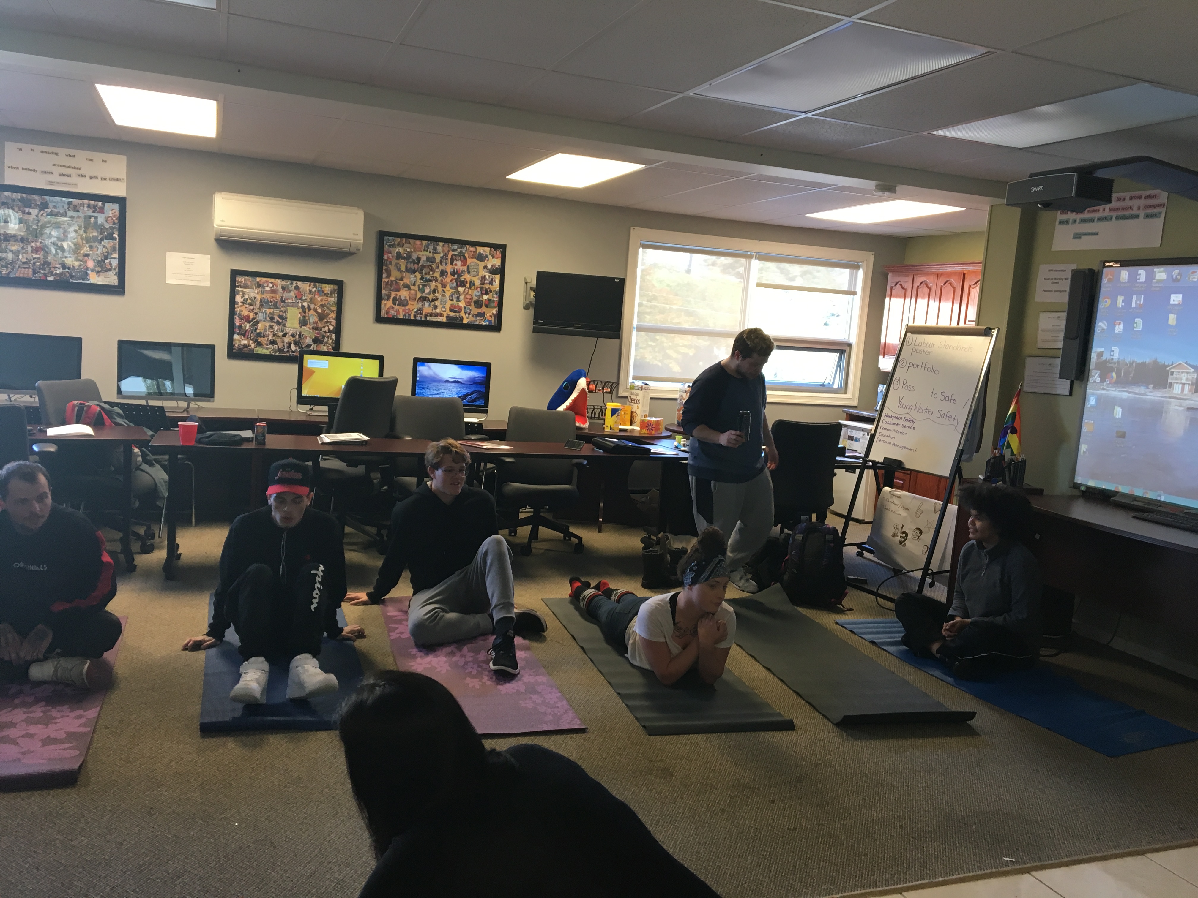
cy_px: 449
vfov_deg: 48.2
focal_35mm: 29
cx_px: 599
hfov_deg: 61.7
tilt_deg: -5.0
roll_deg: -4.4
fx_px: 1004
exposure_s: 1/30
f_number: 2.2
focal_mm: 4.15
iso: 64
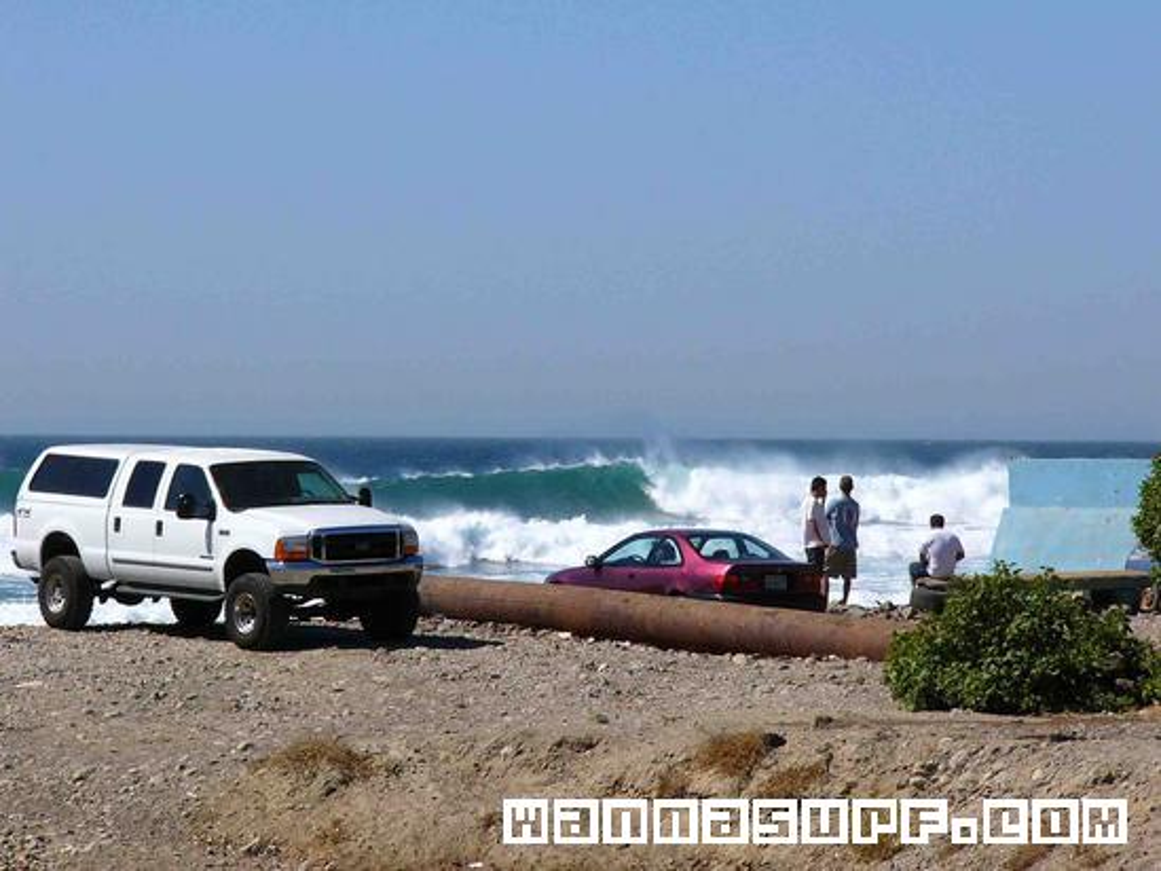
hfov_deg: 10.4
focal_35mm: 191
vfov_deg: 7.8
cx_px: 580
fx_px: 6407
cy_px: 436
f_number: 5.6
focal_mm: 31.8
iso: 100
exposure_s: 1/1300
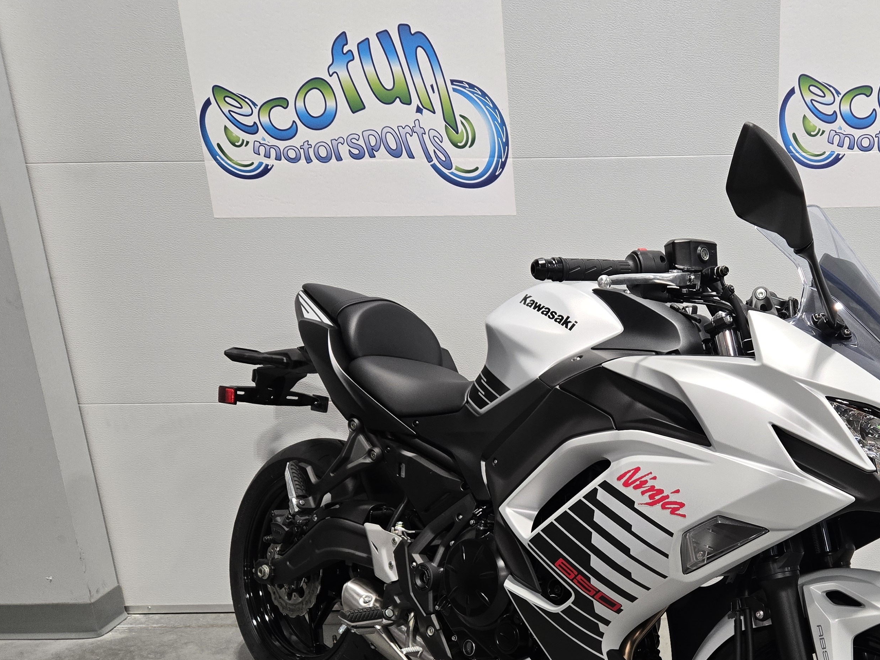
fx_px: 941
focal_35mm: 37
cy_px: 505
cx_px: 658
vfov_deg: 37.6
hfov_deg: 48.2
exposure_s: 1/120
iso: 250
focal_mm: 5.4
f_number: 1.8
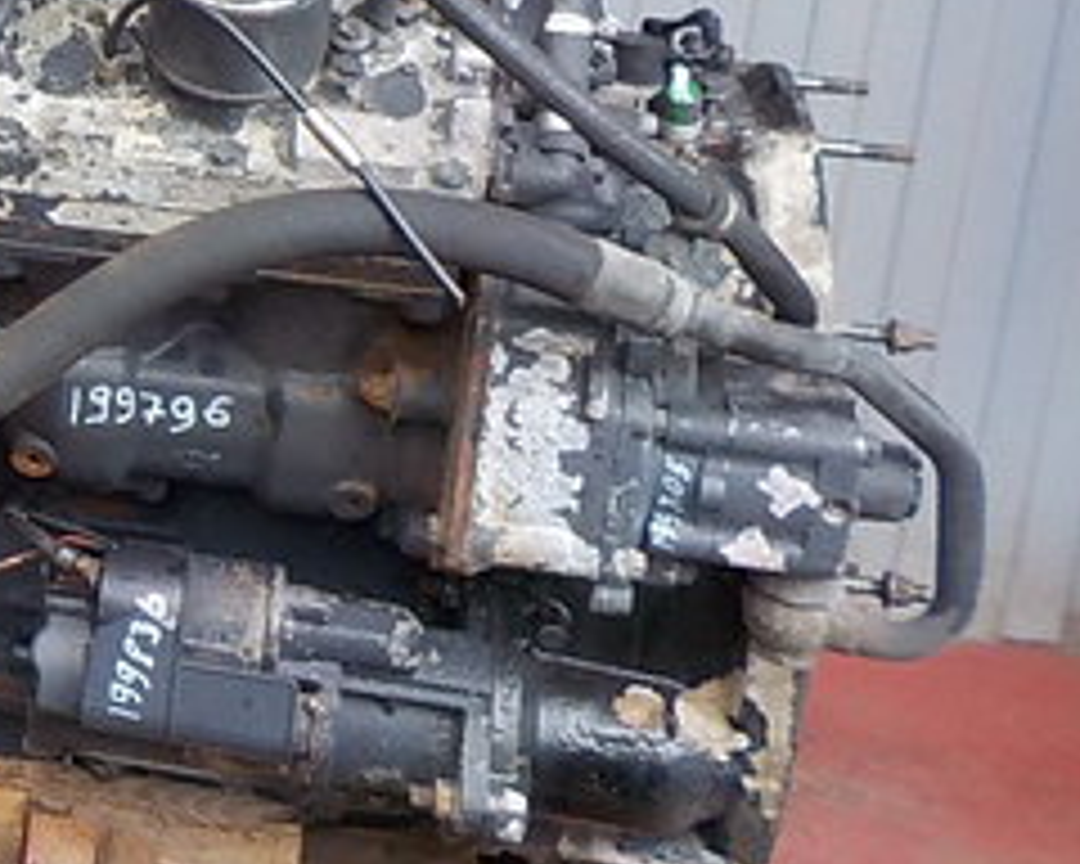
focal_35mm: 78
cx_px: -356
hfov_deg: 21.8
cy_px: 45
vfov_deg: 19.2
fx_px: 2493
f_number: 3.3
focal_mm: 4.1
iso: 250
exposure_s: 1/30
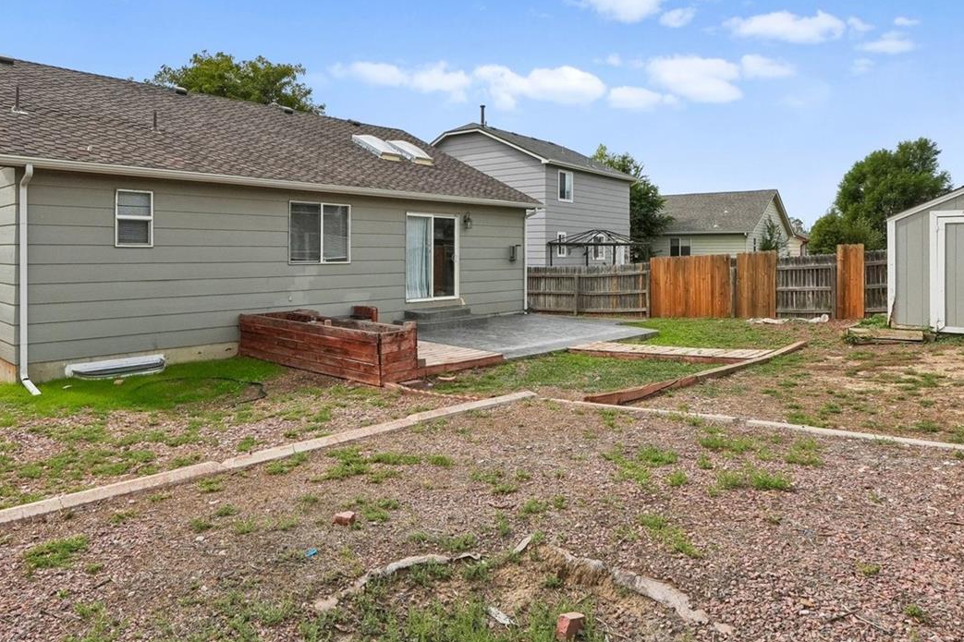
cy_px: 209
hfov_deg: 75.6
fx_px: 616
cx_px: 406
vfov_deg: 53.9
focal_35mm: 23
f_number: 9
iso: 320
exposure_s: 1/1250
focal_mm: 10
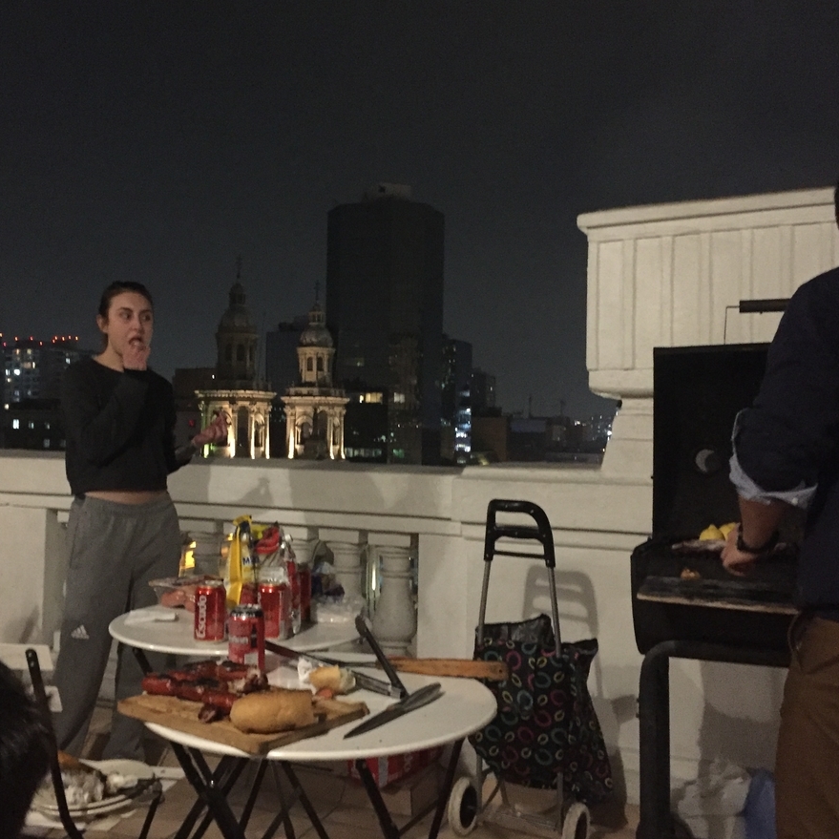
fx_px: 960
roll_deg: -0.5
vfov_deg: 47.2
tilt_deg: +0.4
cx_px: 342
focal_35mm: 35
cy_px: 412
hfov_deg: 47.0
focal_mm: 4.15
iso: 800
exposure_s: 1/17
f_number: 2.2
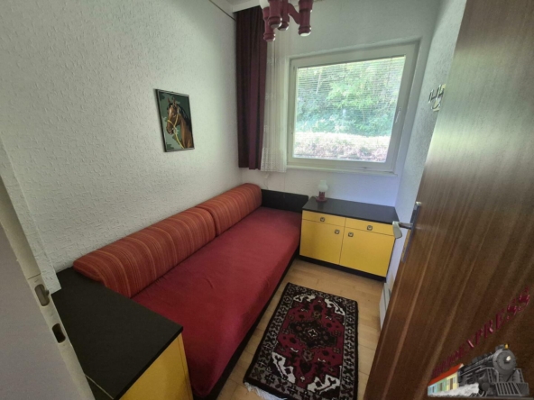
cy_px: 200
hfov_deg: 106.2
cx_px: 267
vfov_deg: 89.9
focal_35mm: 13
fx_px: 201
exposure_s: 1/50
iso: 400
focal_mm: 1.74
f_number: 2.2
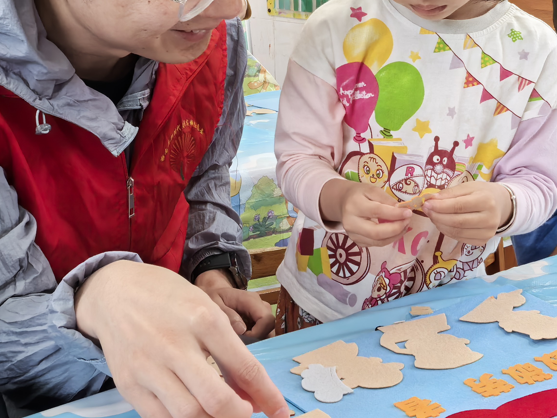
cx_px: 350
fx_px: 1030
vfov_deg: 22.9
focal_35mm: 64
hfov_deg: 30.1
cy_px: 146
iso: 250
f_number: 4
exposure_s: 1/100
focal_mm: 5.75
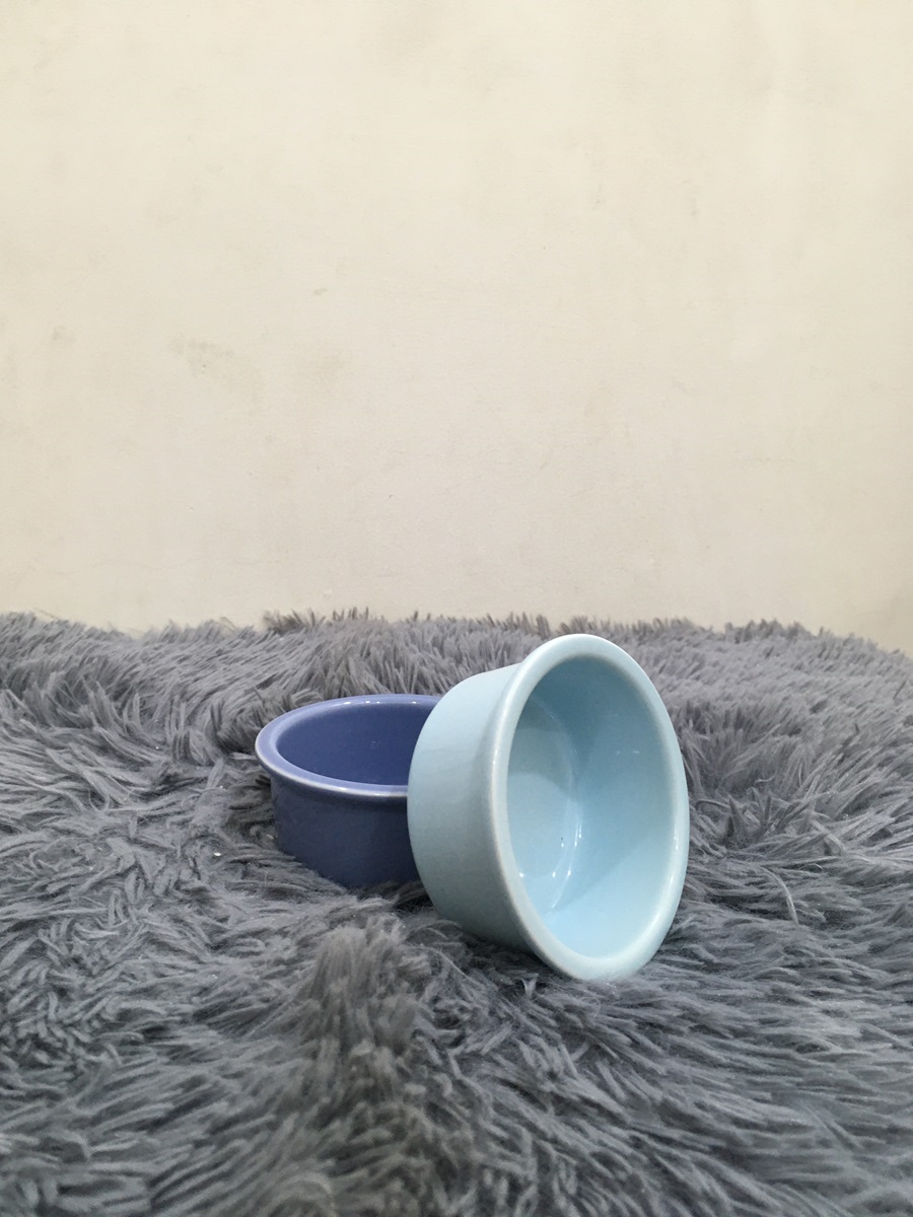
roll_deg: -1.0
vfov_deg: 61.7
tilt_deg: -9.6
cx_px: 456
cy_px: 608
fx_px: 1020
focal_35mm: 29
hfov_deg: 48.2
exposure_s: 1/33
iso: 100
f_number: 2.2
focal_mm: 4.15
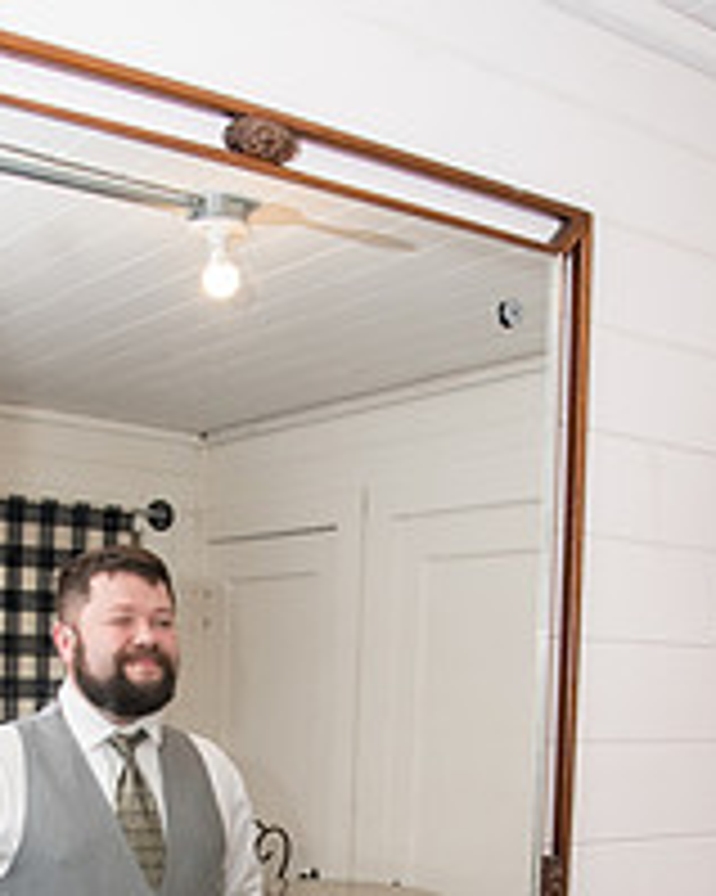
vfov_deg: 33.9
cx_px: 261
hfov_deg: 29.5
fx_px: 1352
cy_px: 869
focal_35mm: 51
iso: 800
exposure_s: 1/400
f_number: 5
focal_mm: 24
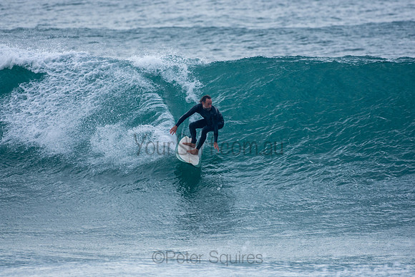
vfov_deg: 1.9
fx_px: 8302
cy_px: 138
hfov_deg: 2.9
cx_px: 208
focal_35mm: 720
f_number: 5.6
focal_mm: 480
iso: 450
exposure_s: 1/1250
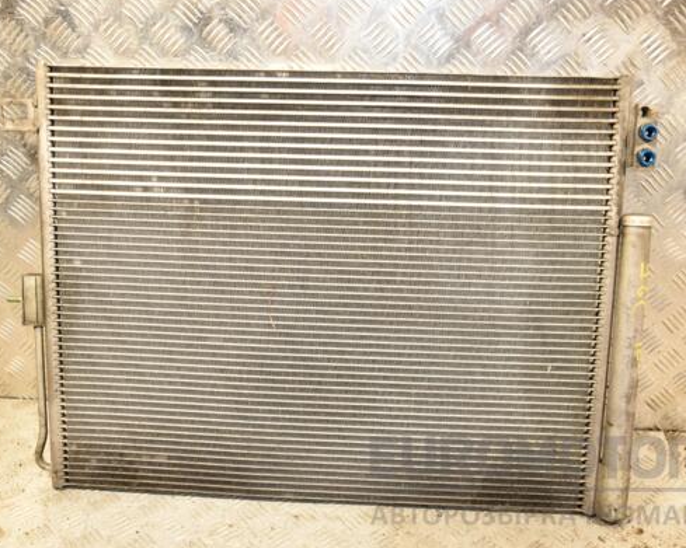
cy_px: 270
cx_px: 344
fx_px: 771
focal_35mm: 38
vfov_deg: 39.1
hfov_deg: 47.9
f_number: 5
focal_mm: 22
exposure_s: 1/160
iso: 800
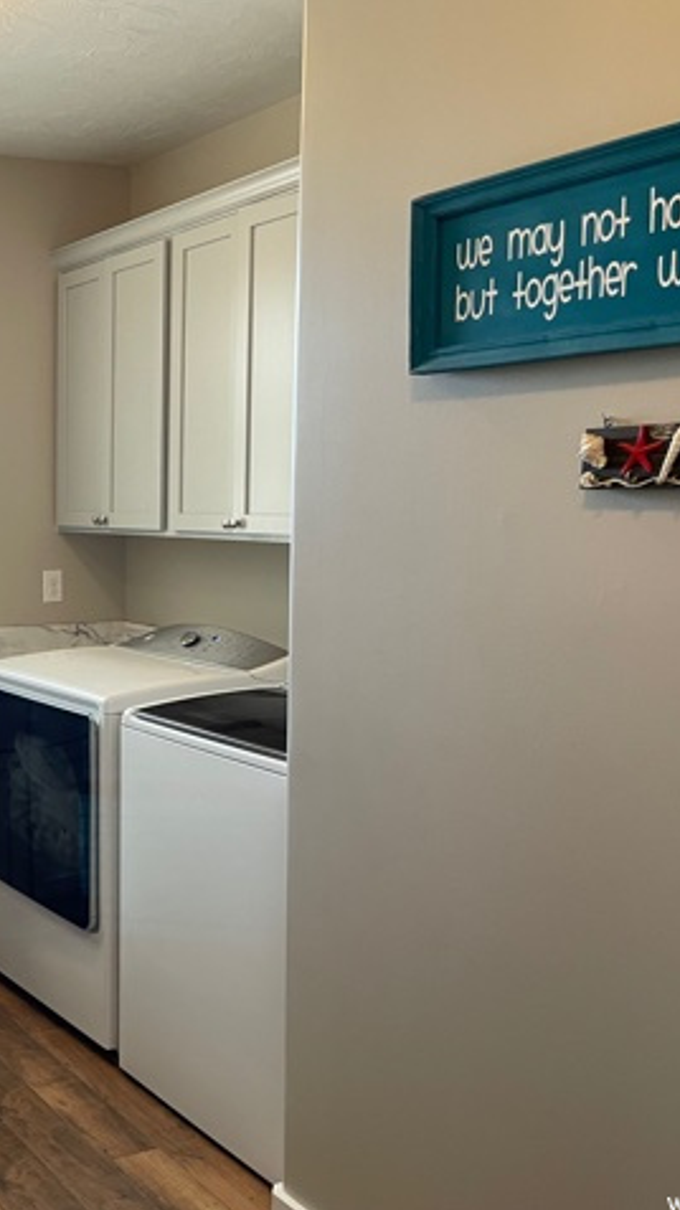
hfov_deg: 28.4
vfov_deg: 52.8
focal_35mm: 38
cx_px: -63
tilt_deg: -4.8
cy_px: 606
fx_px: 1219
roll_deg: +0.1
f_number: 1.6
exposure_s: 1/92
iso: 125
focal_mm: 4.2
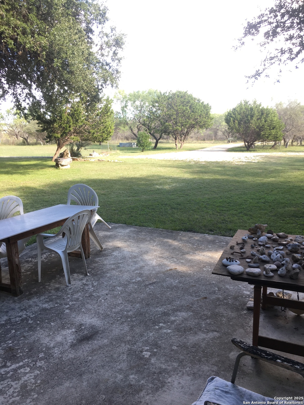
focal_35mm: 29
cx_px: 152
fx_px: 340
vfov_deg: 61.7
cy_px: 202
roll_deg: -1.5
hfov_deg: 48.2
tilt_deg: -10.5
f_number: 2.2
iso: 25
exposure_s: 1/120
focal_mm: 4.15
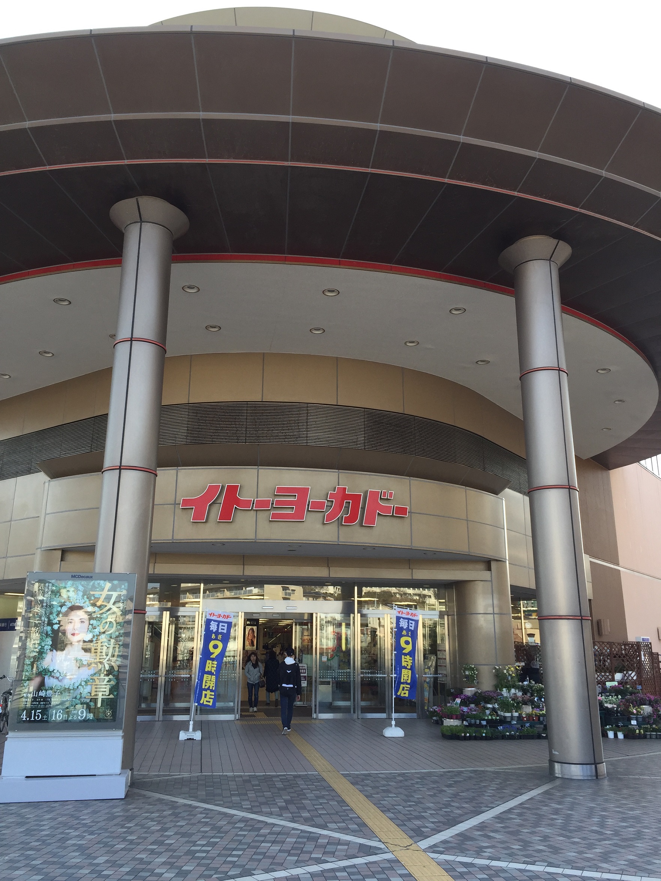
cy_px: 440
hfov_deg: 48.2
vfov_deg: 61.7
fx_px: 738
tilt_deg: +17.1
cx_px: 330
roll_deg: +0.5
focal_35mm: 29
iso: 32
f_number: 2.2
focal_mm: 4.15
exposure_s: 1/284
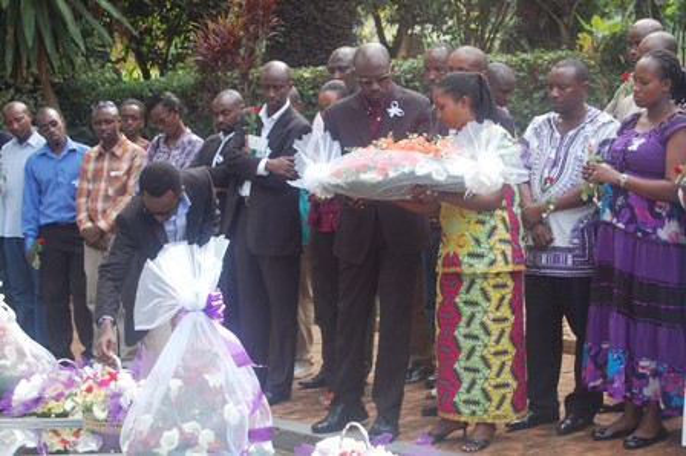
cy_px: 228
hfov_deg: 24.6
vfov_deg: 16.5
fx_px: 1571
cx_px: 343
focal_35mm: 82
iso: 400
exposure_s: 1/125
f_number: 5.6
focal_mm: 55
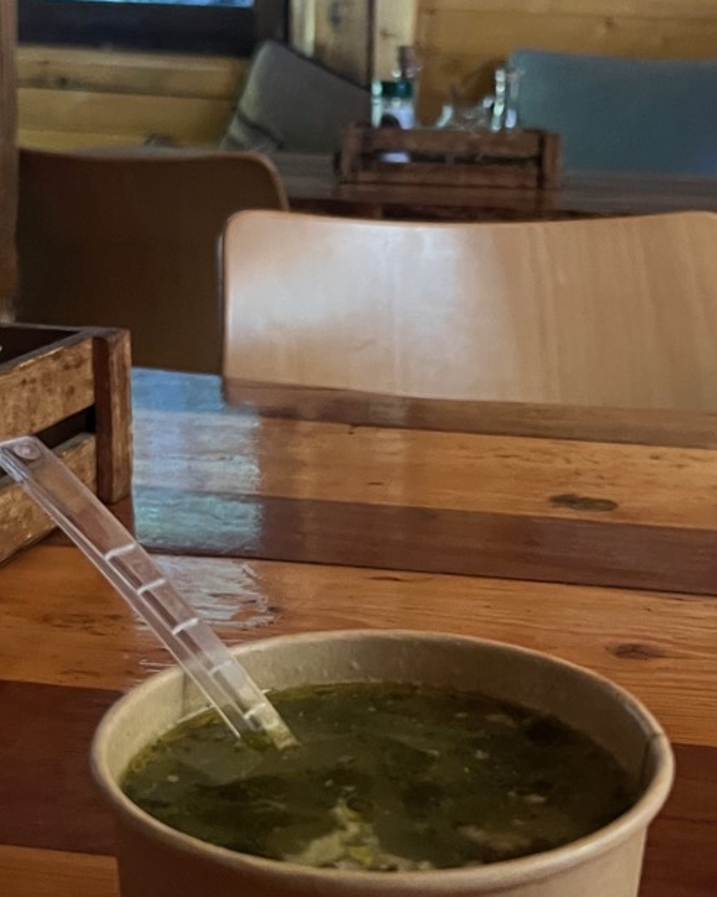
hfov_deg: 26.1
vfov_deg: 32.5
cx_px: 458
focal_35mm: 58
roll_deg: -4.6
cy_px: 503
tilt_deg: -15.1
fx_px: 1539
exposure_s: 1/35
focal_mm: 5.7
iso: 640
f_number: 1.5
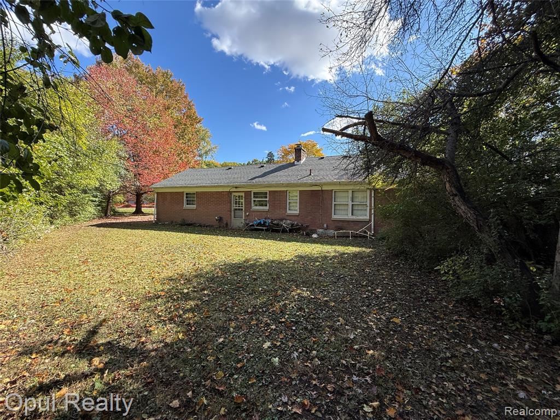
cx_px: 280
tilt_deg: -1.4
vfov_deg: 85.7
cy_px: 210
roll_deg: -0.7
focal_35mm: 14
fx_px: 226
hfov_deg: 102.1
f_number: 2.2
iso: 50
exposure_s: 1/506
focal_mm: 2.22
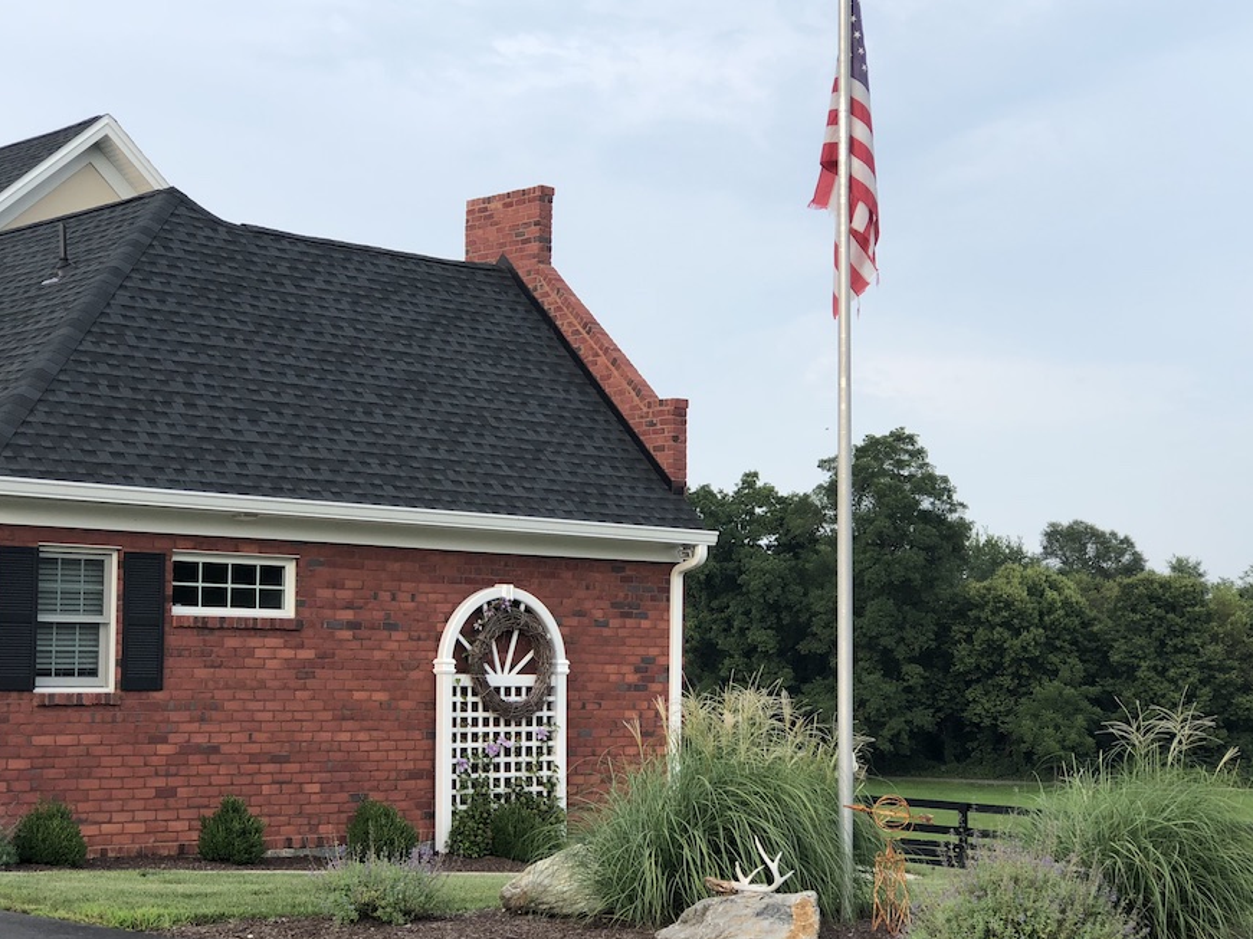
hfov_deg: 29.0
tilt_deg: +4.3
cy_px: 472
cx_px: 636
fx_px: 2425
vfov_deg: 21.9
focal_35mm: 67
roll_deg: -0.1
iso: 20
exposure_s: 1/142
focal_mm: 6.6
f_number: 2.8
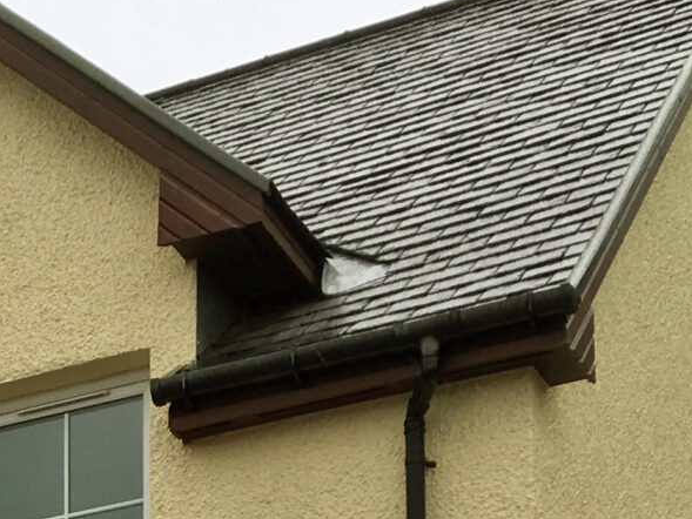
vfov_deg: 10.8
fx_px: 2519
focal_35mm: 126
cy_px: 1027
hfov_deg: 14.1
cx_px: -490
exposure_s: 1/303
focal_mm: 4.15
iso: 25
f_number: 2.2
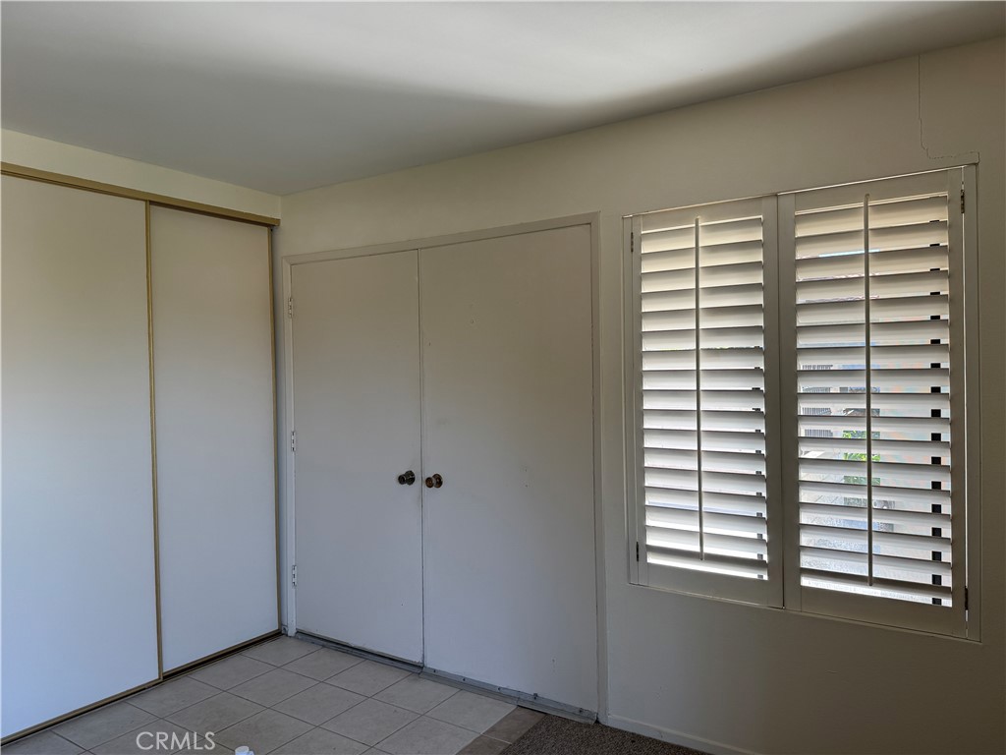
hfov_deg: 71.6
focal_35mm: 24
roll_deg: +0.6
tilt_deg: -1.0
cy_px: 378
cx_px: 503
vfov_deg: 56.8
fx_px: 697
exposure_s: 1/161
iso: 80
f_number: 1.78
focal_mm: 6.76
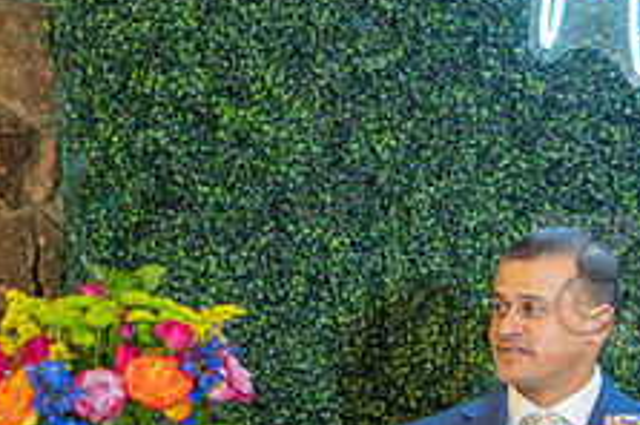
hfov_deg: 9.6
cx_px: 670
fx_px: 3763
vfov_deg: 6.5
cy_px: 310
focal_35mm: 212
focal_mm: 70
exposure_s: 1/100
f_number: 2.8
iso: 800
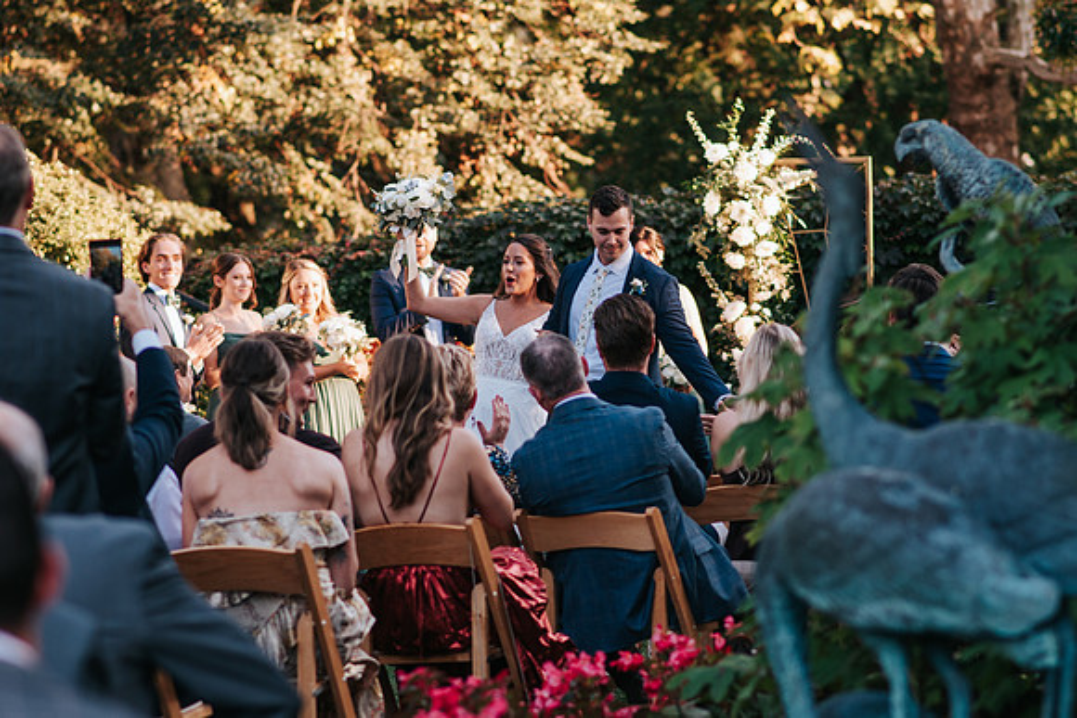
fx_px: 4321
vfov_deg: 9.5
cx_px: 601
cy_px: 400
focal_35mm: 144
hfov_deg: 14.2
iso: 200
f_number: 2.8
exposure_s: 1/320
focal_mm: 85
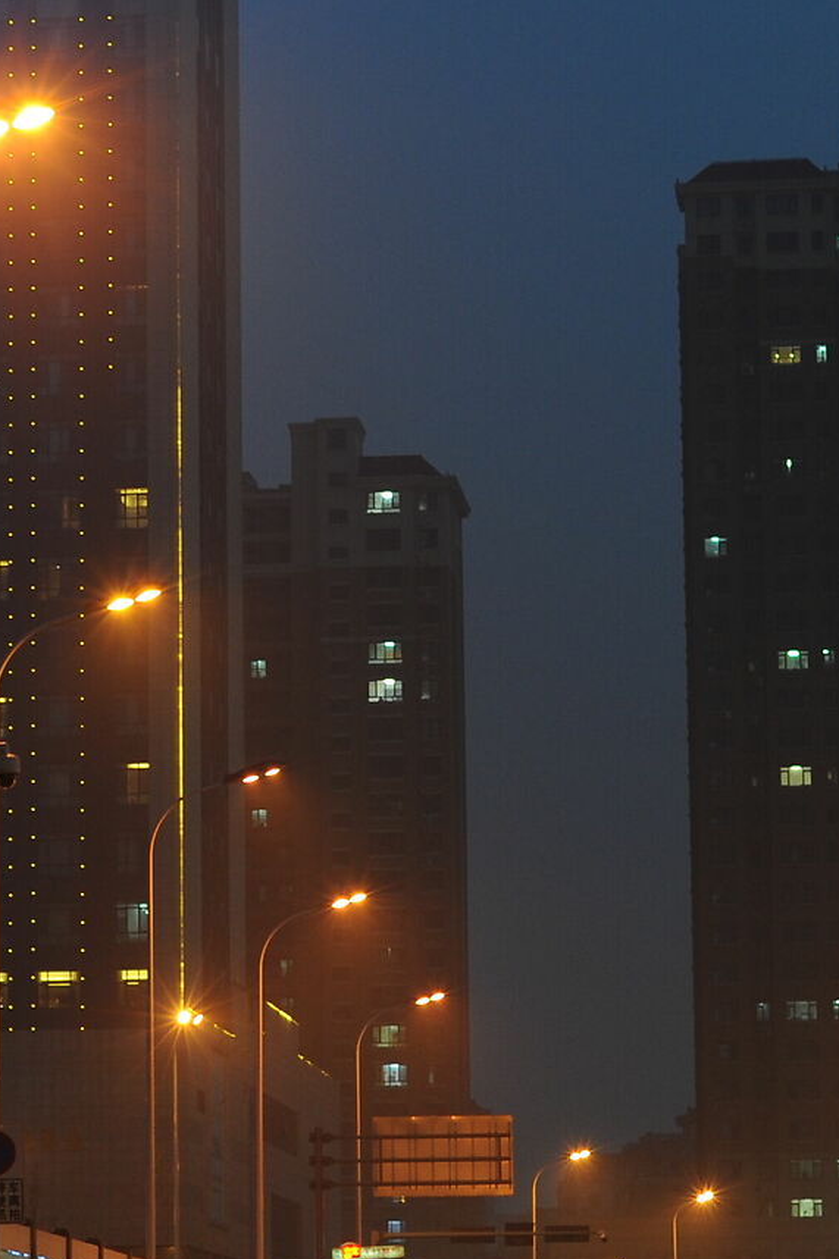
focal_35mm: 140
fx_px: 4896
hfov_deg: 9.8
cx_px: 120
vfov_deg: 14.7
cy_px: 596
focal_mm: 50
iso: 500
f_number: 2.8
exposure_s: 1/80
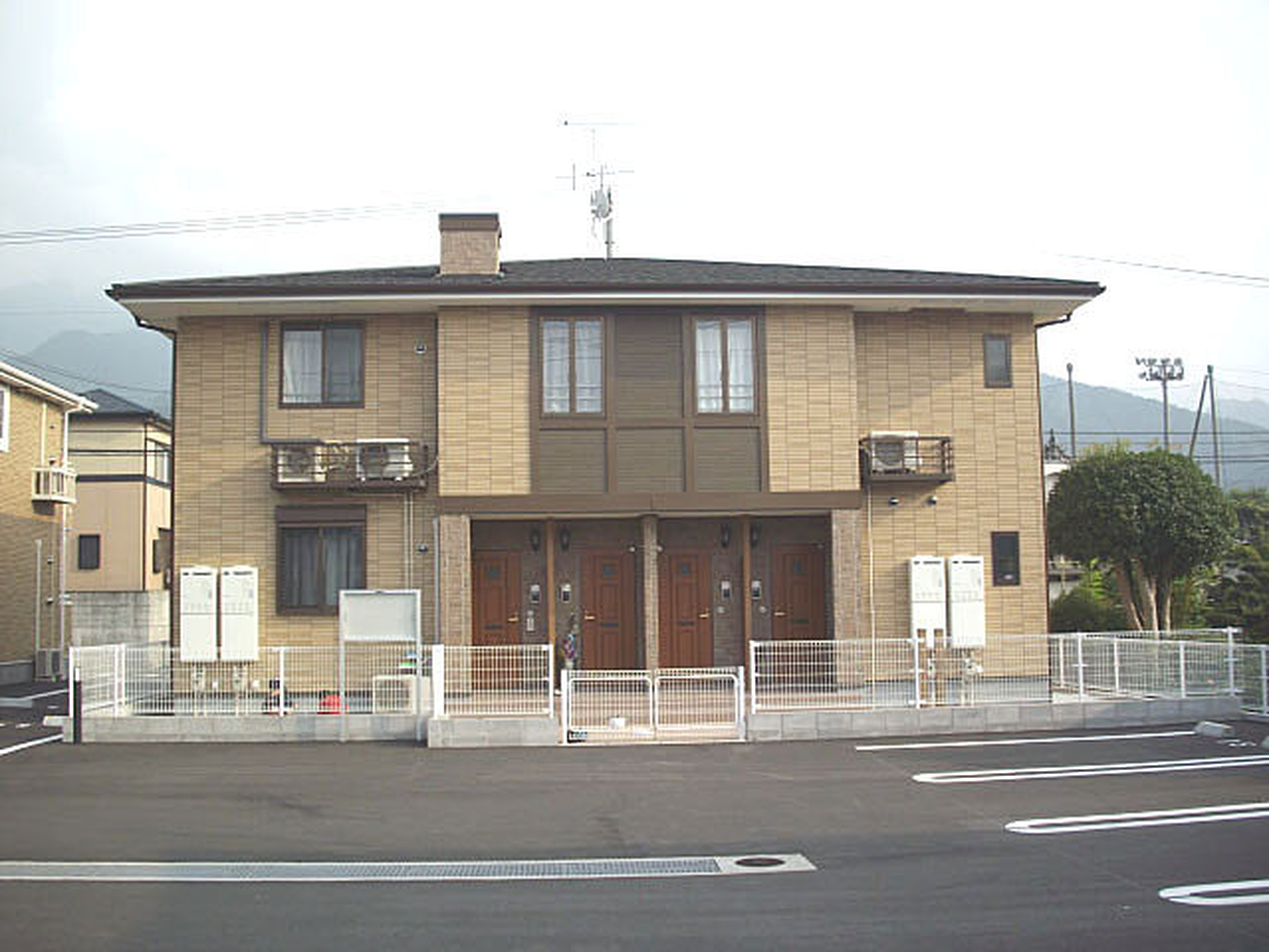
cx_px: 634
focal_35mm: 37
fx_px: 1356
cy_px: 476
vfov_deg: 38.7
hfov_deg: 50.1
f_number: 5.6
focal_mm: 6.2
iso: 80
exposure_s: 1/200
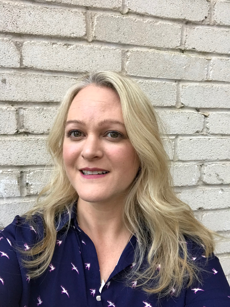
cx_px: 115
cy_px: 154
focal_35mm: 32
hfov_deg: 44.2
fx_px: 283
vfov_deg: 56.8
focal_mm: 2.87
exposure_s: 1/30
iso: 25
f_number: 2.2
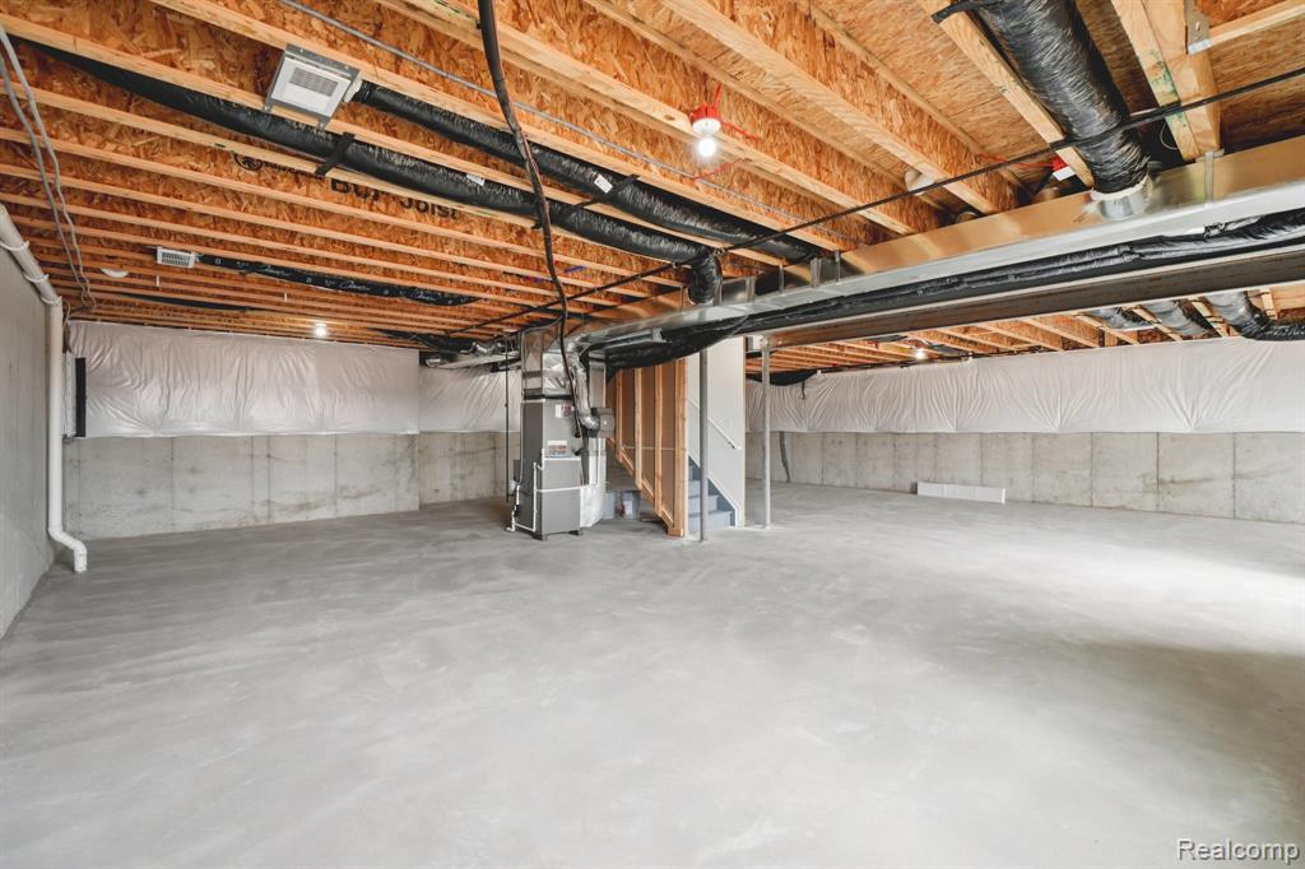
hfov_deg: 100.4
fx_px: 544
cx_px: 652
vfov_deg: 77.3
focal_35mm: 15
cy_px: 434
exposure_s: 1/15
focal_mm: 10
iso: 400
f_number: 8
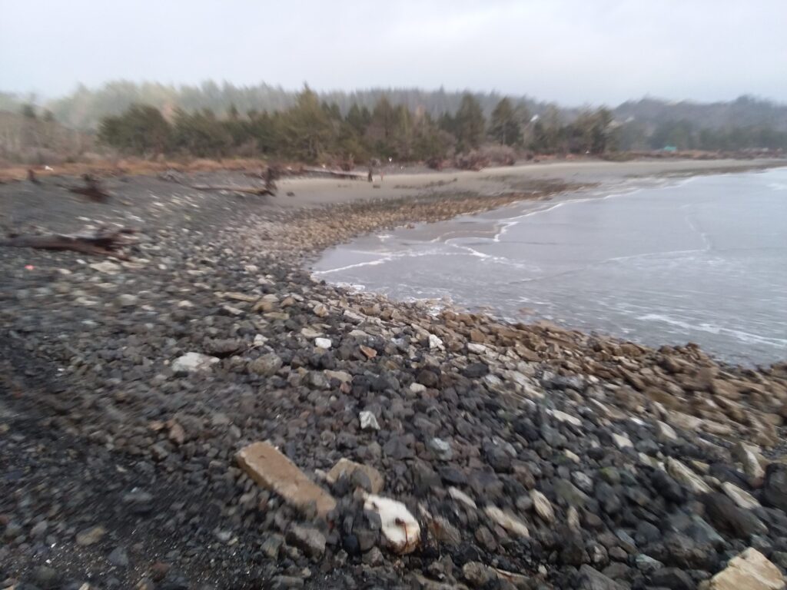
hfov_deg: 65.3
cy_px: 295
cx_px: 394
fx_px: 614
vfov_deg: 51.4
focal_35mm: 27
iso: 50
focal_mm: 2.91
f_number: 1.9
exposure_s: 1/226
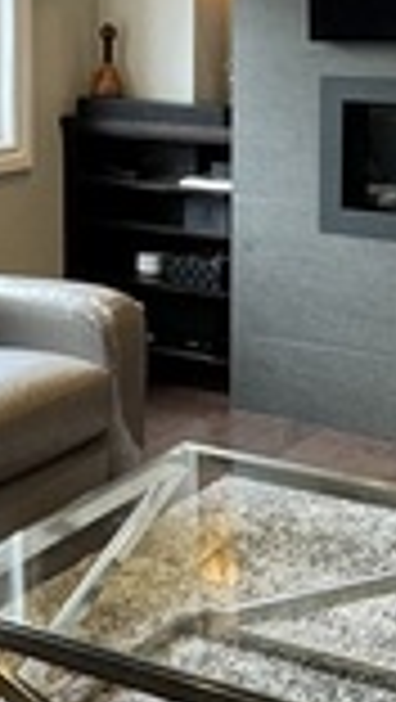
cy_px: 108
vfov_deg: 26.5
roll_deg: +0.2
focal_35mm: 78
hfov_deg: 15.5
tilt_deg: -4.6
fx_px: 1453
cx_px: 122
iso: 200
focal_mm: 2.22
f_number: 2.2
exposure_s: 1/60
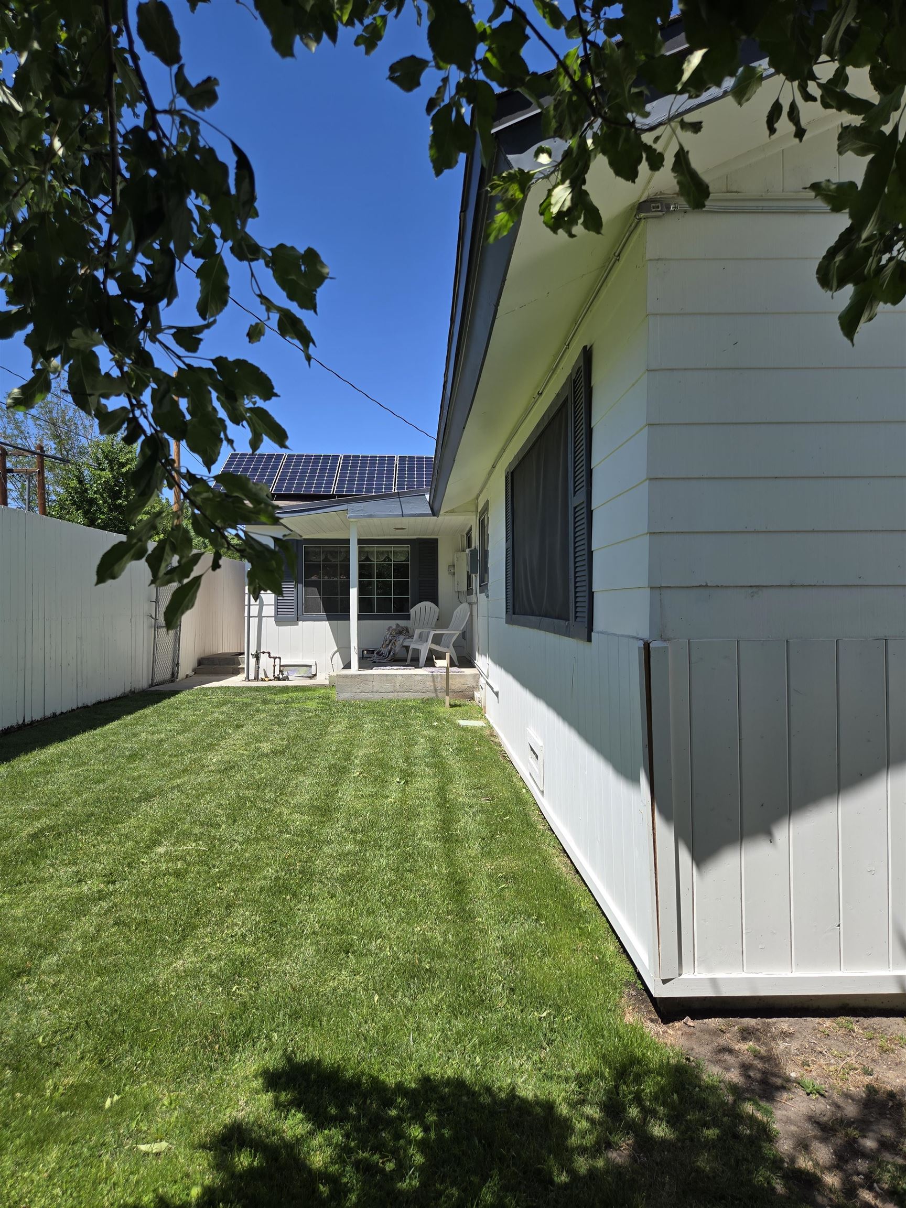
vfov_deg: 73.9
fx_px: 803
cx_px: 453
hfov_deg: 58.9
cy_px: 604
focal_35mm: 23
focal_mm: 5.4
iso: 25
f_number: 1.8
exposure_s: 1/1576
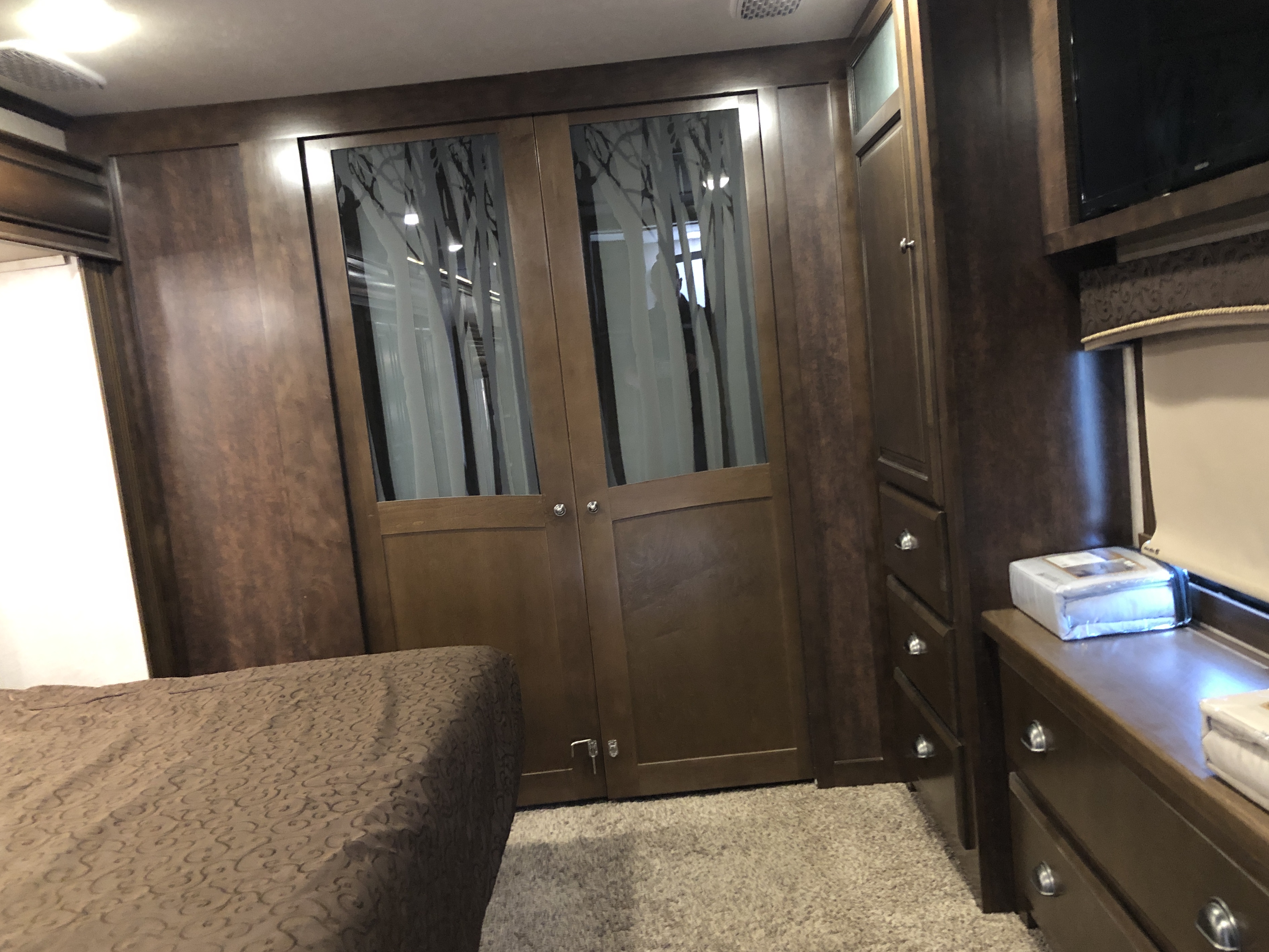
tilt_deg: -6.5
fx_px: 1100
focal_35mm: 30
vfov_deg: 46.8
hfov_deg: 59.9
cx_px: 658
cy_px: 473
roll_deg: +5.8
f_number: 1.8
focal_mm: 3.99
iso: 100
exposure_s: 1/4
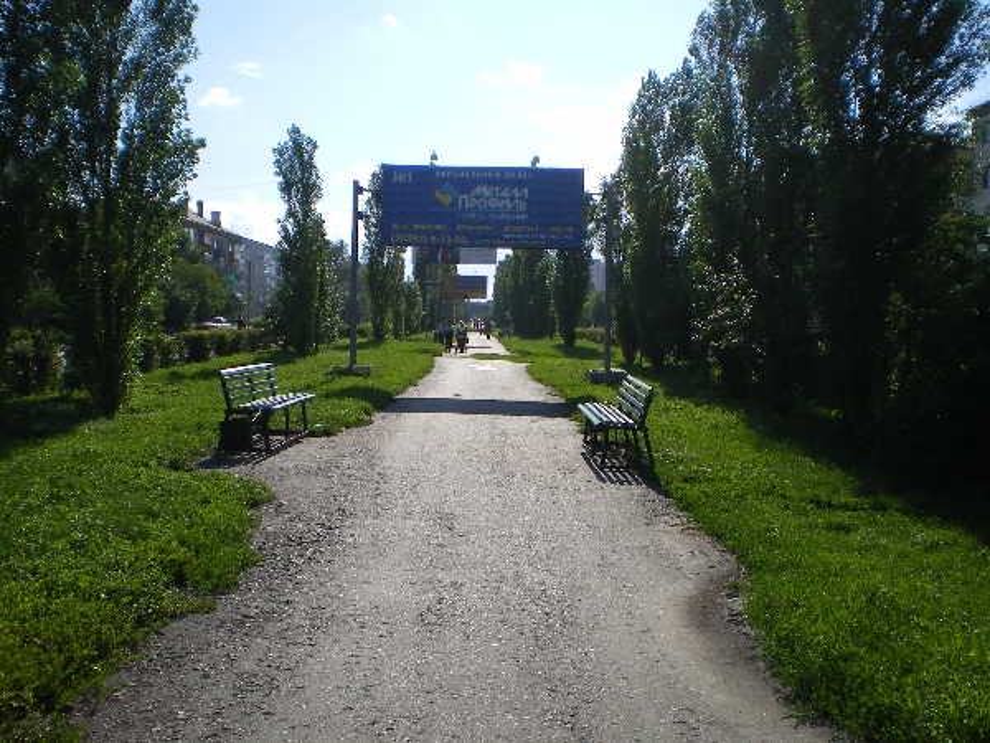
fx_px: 1087
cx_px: 495
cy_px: 372
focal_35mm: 38
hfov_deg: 49.0
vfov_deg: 37.7
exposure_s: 1/500
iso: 64
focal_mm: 6.3
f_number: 4.6
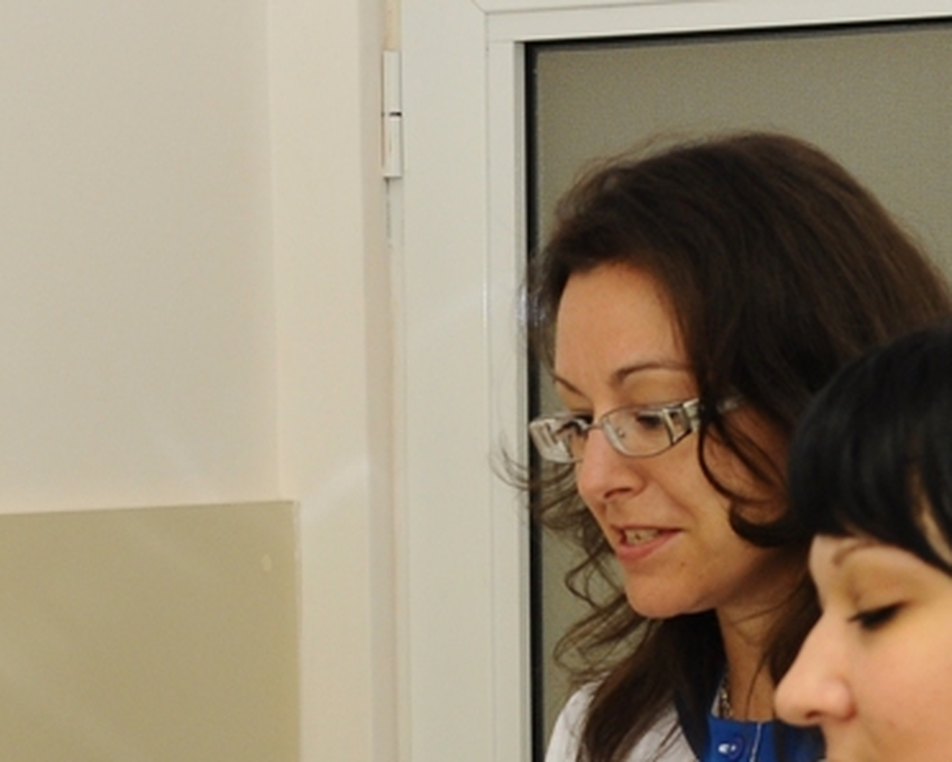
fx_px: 3834
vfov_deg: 11.2
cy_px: 864
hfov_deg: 14.1
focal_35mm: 136
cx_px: 573
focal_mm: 28
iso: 400
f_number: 5.6
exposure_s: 1/125
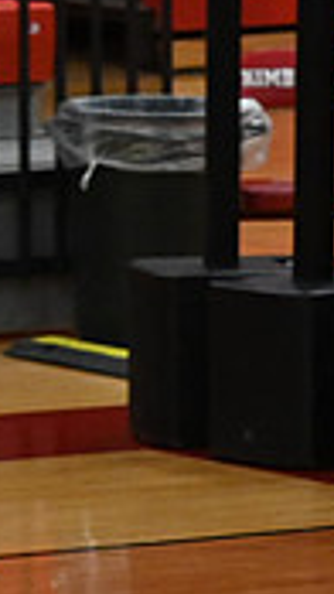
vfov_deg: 3.2
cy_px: 422
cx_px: 910
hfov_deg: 1.8
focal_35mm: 680
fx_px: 10696
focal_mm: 130
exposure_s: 1/400
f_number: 4
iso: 5000
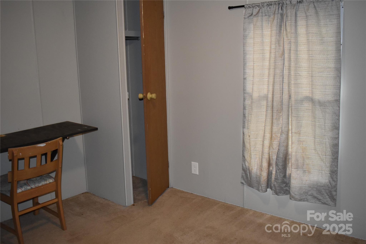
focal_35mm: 34
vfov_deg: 38.4
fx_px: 351
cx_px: 183
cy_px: 122
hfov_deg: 55.1
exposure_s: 1/125
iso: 1600
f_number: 3.8
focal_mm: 23
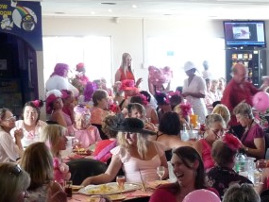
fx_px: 754
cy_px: 178
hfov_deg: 19.4
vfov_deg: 15.1
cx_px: 297
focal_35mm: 97
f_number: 2.8
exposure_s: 1/30
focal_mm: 4.8
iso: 320
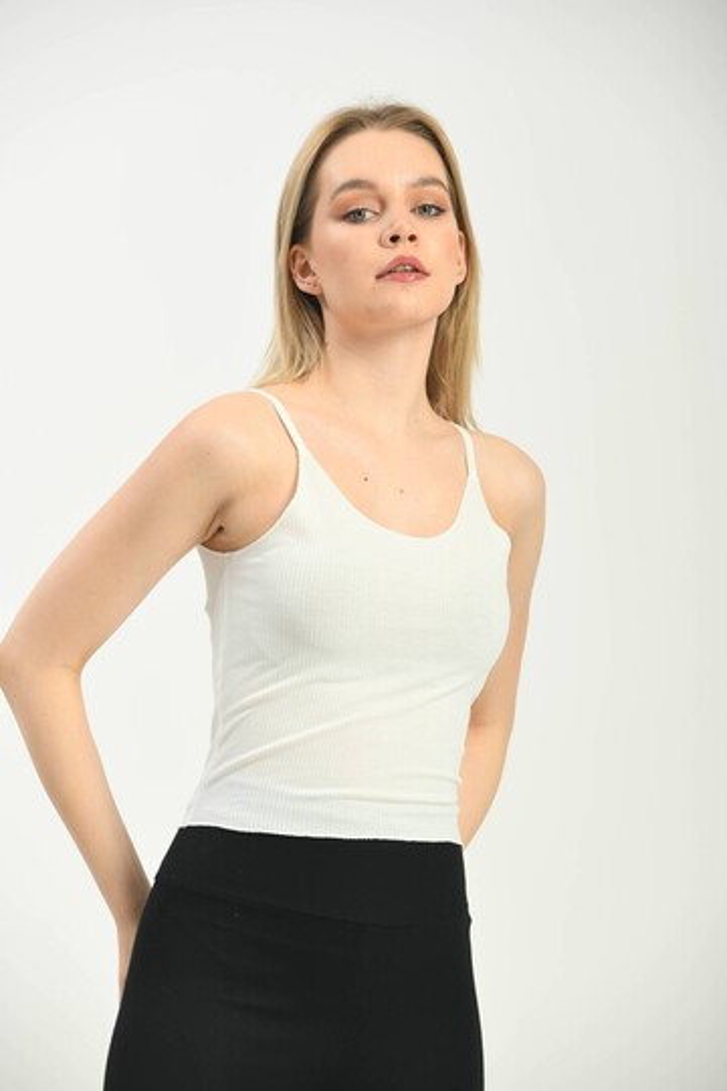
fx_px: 5149
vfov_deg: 12.1
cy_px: 546
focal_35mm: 170
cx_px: 364
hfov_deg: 8.1
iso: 100
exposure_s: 1/160
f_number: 6.3
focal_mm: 170
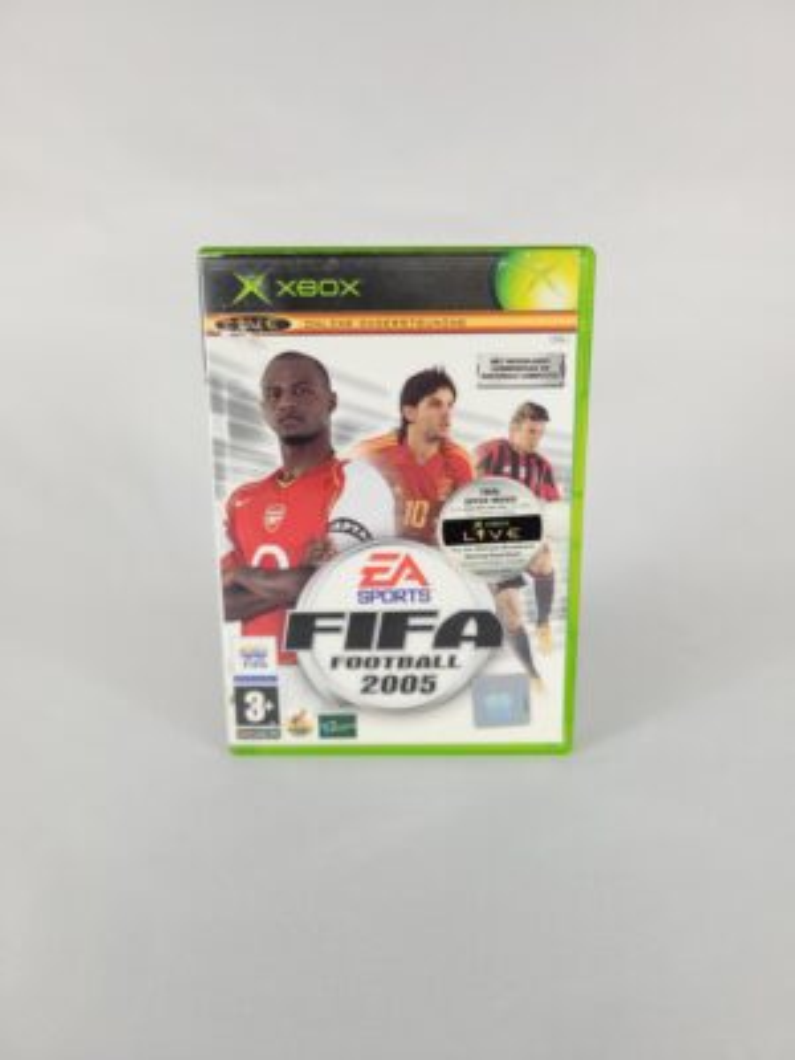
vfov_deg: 67.3
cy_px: 530
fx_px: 796
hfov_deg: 53.1
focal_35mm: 26
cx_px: 398
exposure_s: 1/177
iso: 40
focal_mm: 5.4
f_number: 1.8
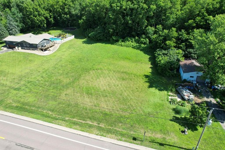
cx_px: 112
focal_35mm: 22
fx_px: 137
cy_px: 75
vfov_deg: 57.2
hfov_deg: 78.6
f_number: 2.8
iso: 100
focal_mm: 8.38
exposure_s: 1/1000
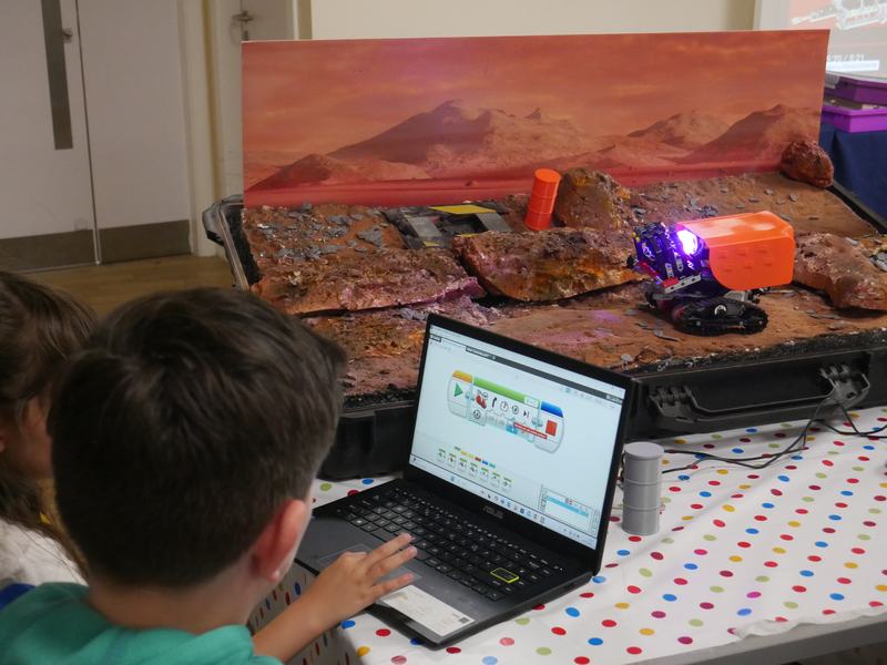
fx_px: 1281
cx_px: 444
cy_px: 332
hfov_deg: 38.2
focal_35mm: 50
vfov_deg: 29.1
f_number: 5.3
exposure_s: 1/60
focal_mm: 25
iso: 3200
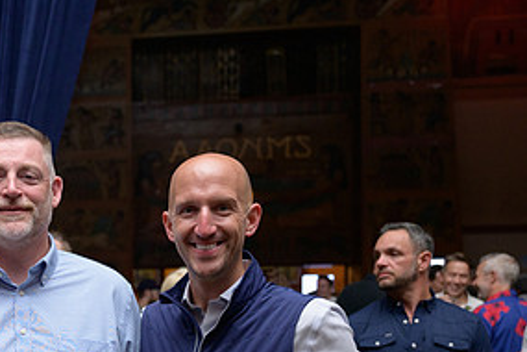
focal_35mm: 63
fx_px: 922
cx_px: -6
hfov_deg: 29.7
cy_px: 344
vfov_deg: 20.9
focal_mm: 31
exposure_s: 1/200
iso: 2000
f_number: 2.8
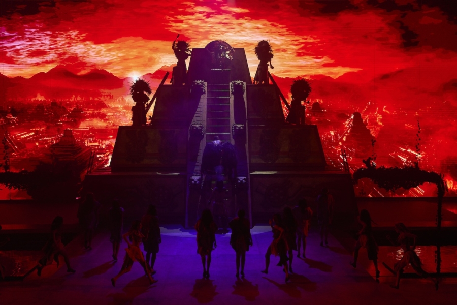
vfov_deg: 35.9
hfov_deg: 51.9
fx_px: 470
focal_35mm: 37
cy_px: 152
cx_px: 228
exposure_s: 1/400
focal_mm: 37
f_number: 2
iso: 1600
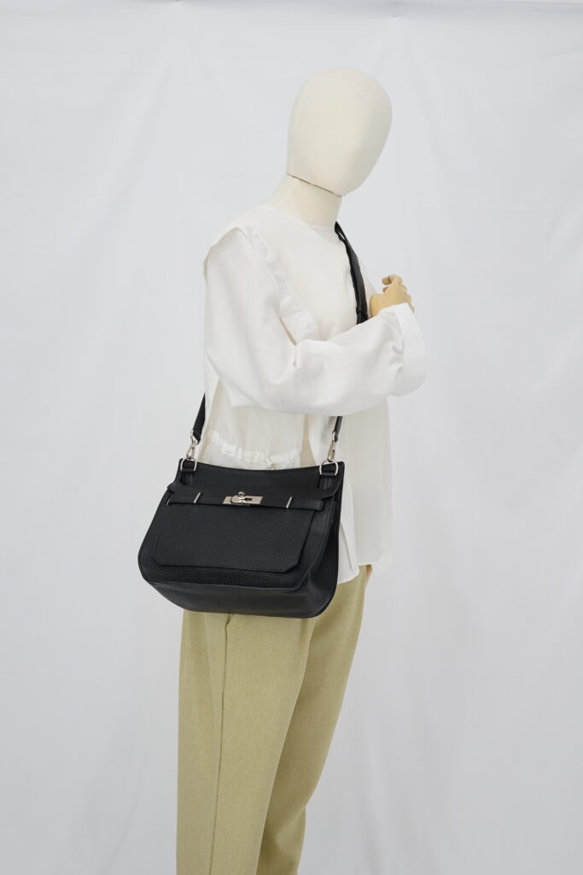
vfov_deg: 39.6
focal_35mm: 50
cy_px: 438
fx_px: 1214
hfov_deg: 27.0
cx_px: 292
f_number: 6.3
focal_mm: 50
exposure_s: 1/13
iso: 640
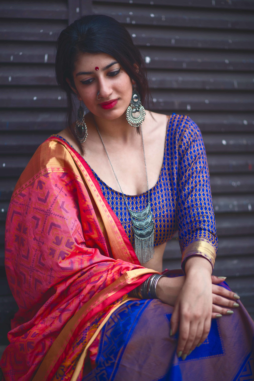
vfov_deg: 23.9
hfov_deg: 16.1
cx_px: 127
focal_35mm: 85
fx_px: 899
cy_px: 190
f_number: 1.8
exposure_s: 1/1600
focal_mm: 85
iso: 100
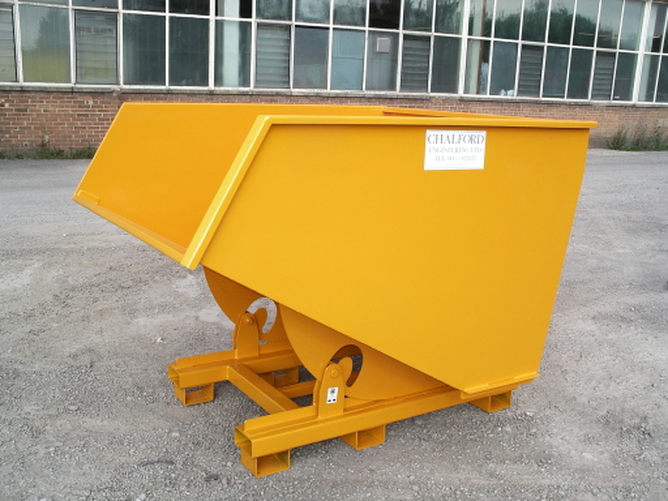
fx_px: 714
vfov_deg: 38.7
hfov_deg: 50.1
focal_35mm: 37
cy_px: 250
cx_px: 334
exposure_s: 1/250
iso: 64
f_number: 5
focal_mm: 7.8
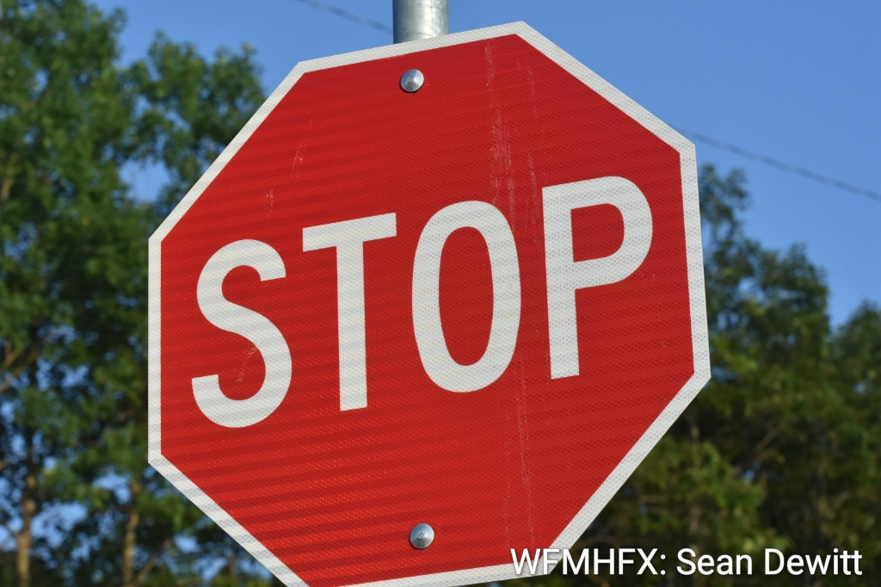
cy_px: 294
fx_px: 2862
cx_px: 440
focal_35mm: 117
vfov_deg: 11.7
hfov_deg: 17.5
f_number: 8
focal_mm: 78
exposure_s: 1/1250
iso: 500
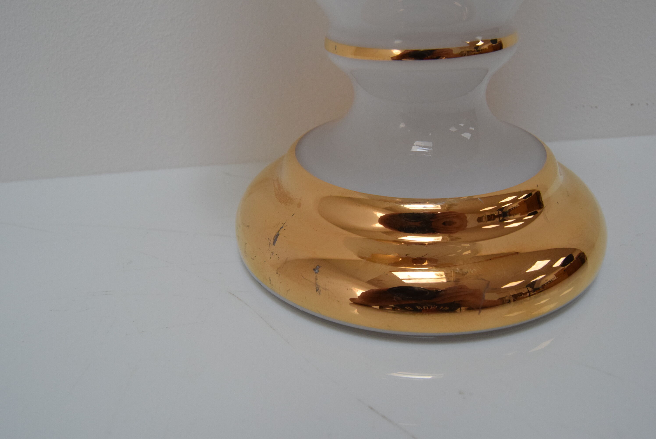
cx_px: 328
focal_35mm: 30
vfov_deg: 43.7
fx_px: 547
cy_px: 220
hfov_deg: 61.9
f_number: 8
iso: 1600
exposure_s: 1/250
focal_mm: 20
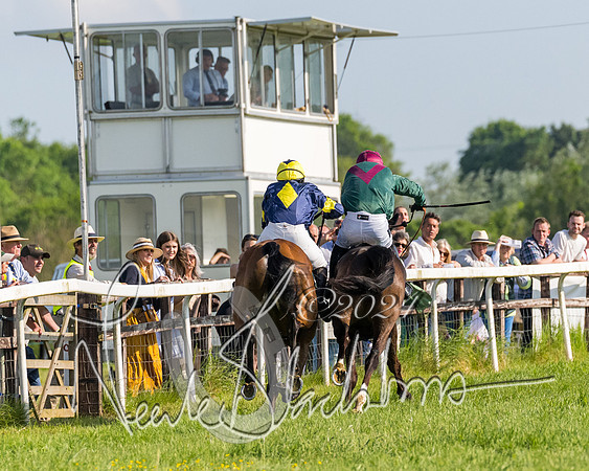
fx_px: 9919
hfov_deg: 3.4
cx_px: 369
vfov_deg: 2.7
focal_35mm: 569
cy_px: 352
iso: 500
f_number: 4
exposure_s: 1/6400
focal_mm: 200
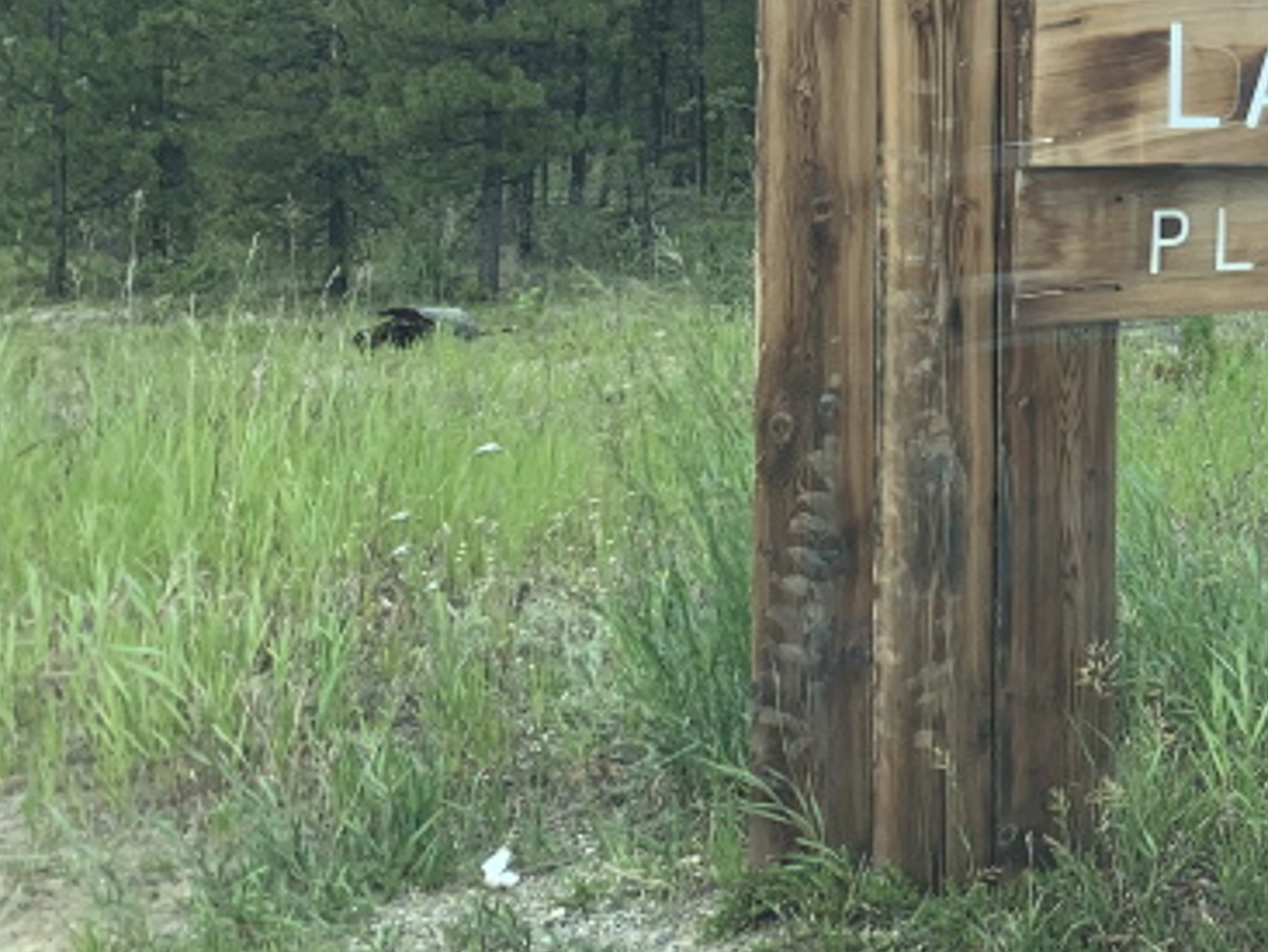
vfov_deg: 20.0
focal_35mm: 71
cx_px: 1680
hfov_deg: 23.8
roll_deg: +1.0
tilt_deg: +3.2
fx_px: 2602
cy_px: -38
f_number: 1.8
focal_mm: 4.25
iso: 25
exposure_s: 1/928
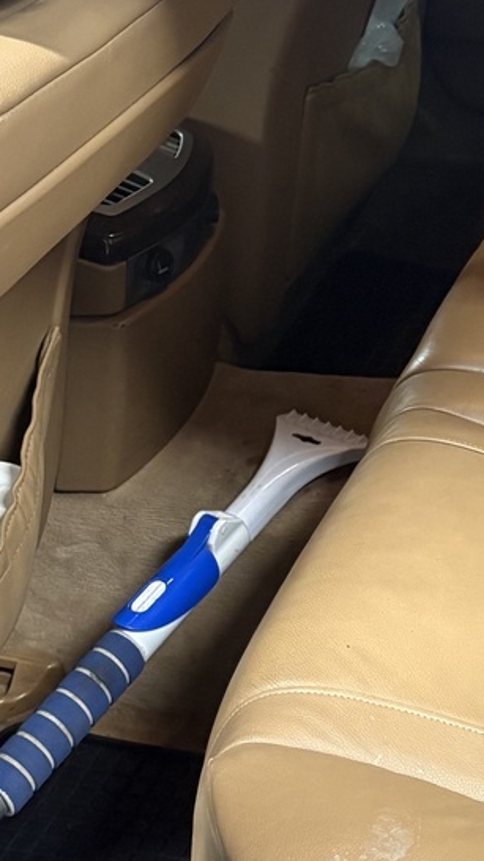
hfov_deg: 14.1
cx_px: 602
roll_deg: +2.7
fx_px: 1894
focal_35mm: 83
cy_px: 342
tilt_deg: -29.3
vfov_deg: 25.6
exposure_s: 1/60
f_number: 1.6
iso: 400
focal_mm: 5.96
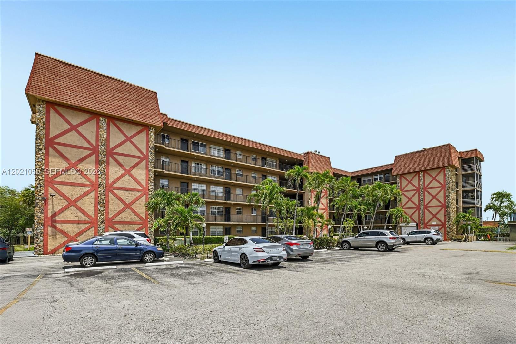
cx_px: 258
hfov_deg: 93.3
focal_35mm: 17
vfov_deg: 70.4
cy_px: 172
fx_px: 244
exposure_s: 1/400
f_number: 7.1
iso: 100
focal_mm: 17
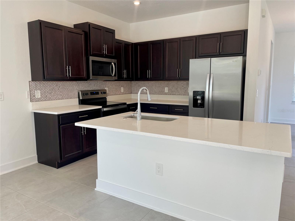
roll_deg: +0.8
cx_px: 148
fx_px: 222
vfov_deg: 53.1
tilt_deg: -7.6
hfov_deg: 67.3
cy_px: 110
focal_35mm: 26
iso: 50
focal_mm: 4.2
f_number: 1.6
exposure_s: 1/120
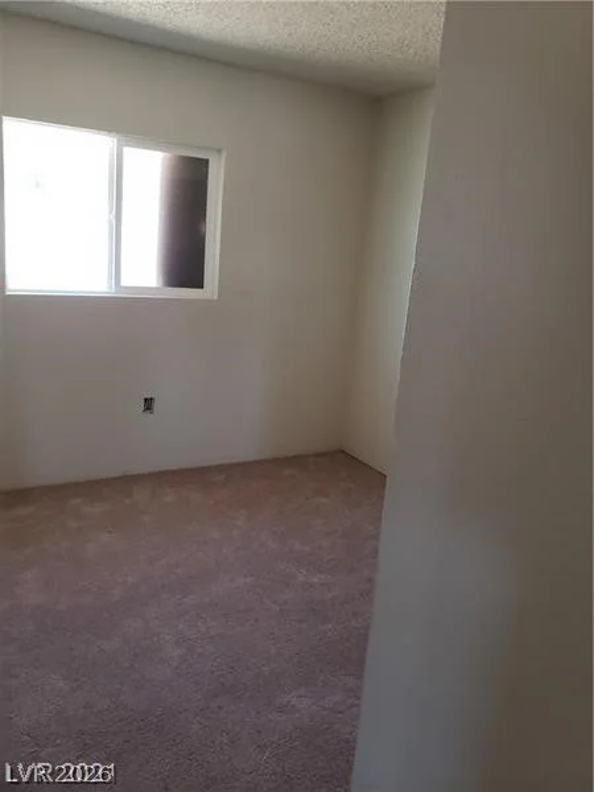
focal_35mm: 26
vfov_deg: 67.3
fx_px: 595
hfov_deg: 53.1
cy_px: 396
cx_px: 297
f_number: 2.4
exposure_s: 1/120
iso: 400
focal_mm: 4.3
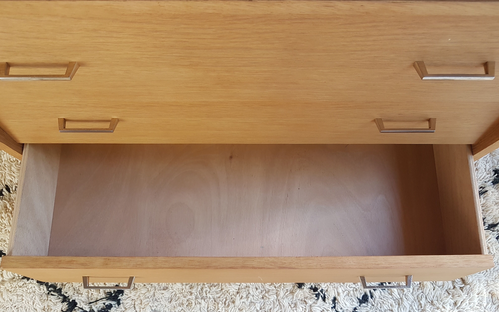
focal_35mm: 28
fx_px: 381
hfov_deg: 66.5
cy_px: 164
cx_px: 250
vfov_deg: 44.5
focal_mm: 4.2
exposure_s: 1/50
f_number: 1.7
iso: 100
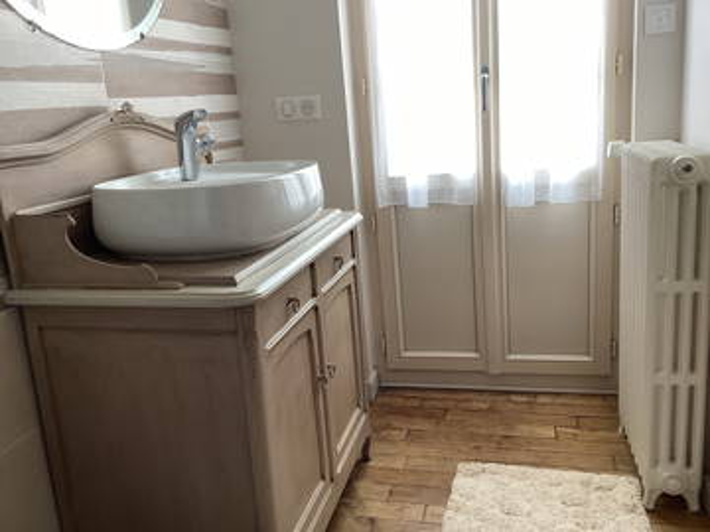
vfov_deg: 45.4
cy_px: 266
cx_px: 355
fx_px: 636
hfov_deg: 58.4
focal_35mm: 31
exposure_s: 1/120
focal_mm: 3.3
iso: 80
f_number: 2.4
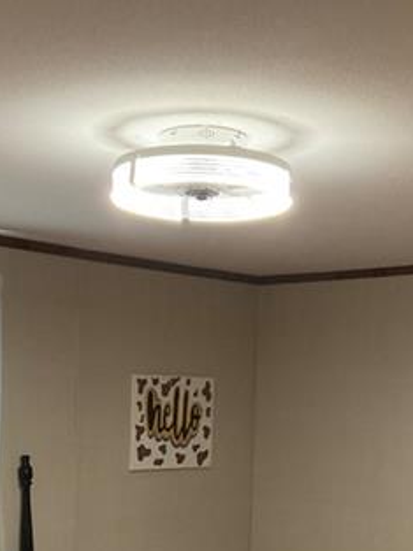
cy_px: 519
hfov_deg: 20.7
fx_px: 1131
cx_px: 192
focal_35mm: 71
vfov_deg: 26.3
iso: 320
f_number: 1.8
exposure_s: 1/40
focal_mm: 3
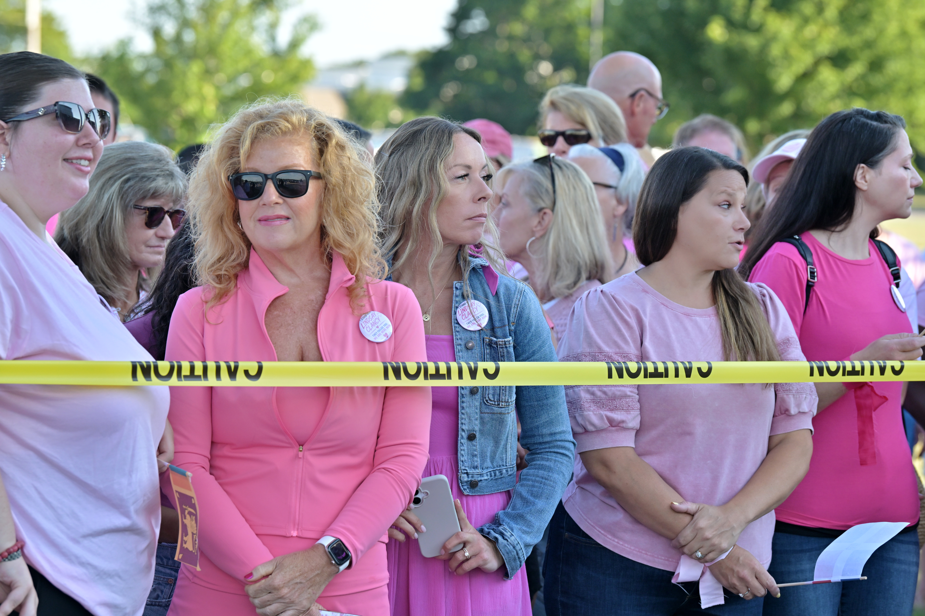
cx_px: 462
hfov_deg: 15.2
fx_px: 3468
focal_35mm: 135
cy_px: 308
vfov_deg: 10.2
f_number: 5.6
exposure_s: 1/640
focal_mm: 135
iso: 720
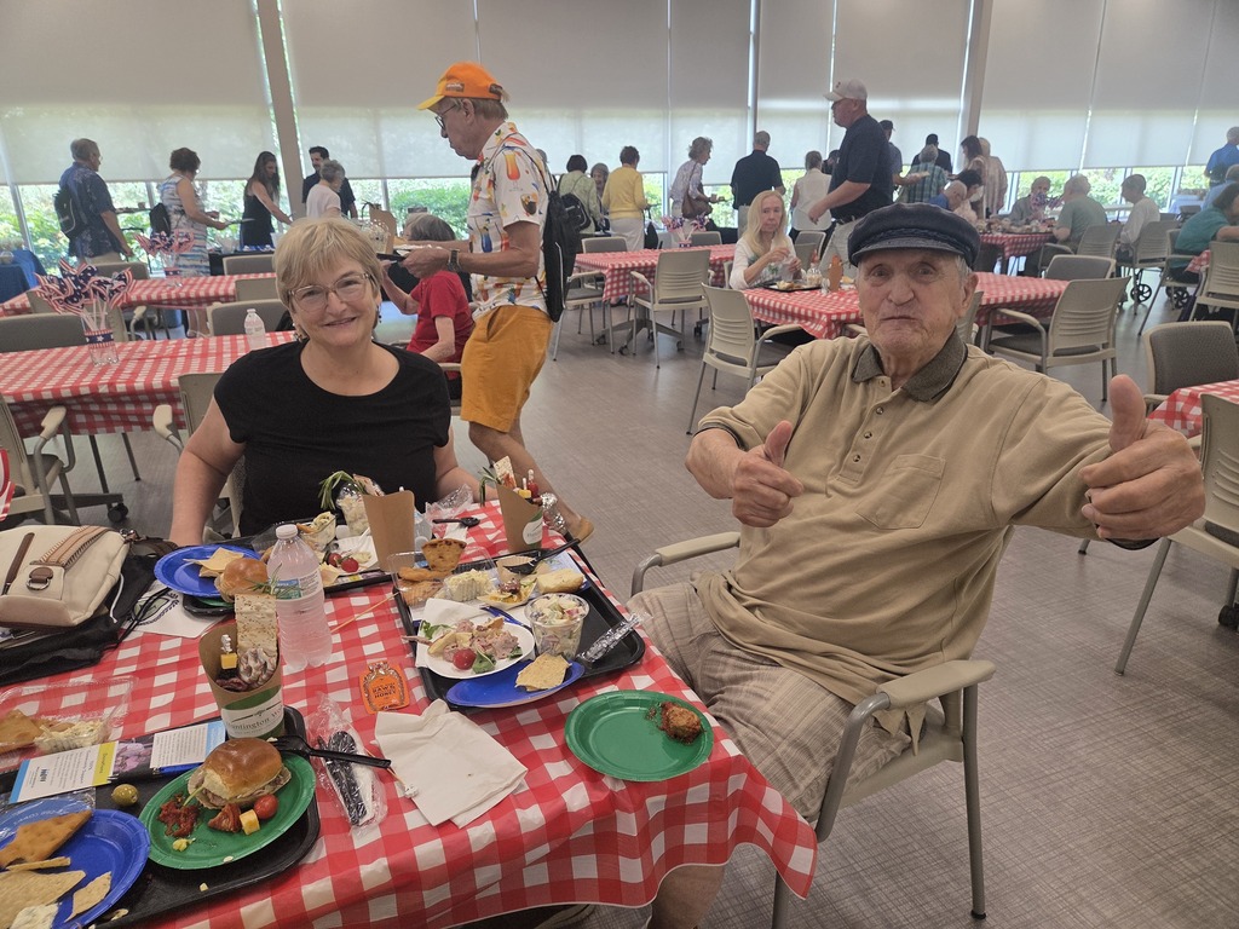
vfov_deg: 58.9
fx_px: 823
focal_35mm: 23
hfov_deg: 73.9
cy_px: 464
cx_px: 620
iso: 100
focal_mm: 5.4
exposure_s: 1/120
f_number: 1.8
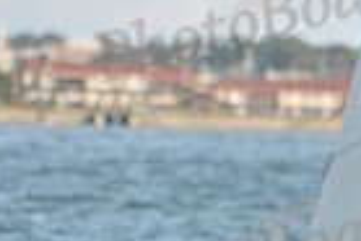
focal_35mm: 467
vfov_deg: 2.9
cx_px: 597
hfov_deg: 4.4
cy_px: 354
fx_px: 4688
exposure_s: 1/2000
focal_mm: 112
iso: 800
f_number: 4.5
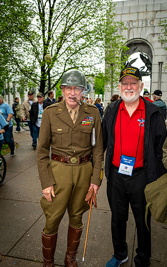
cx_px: 89
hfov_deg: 39.4
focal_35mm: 32
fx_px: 233
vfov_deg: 59.7
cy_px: 135
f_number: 4.5
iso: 100
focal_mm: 30.5
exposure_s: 1/60
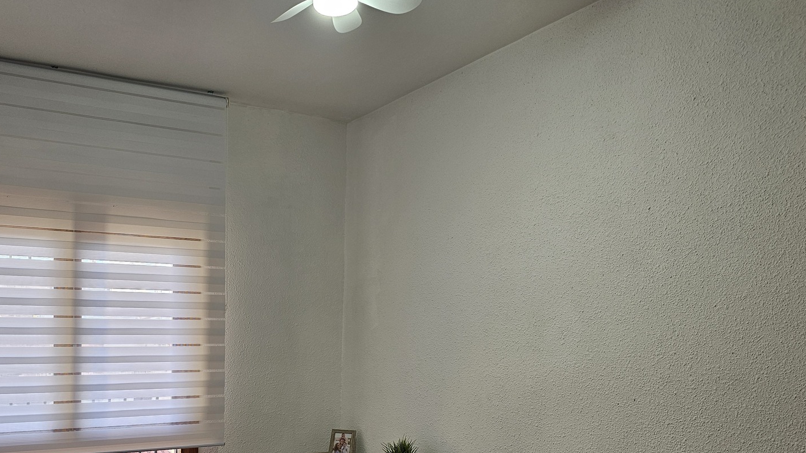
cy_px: 359
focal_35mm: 34
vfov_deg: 33.7
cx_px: 297
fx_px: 727
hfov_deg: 57.2
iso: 100
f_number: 1.7
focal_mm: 6.3
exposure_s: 1/180
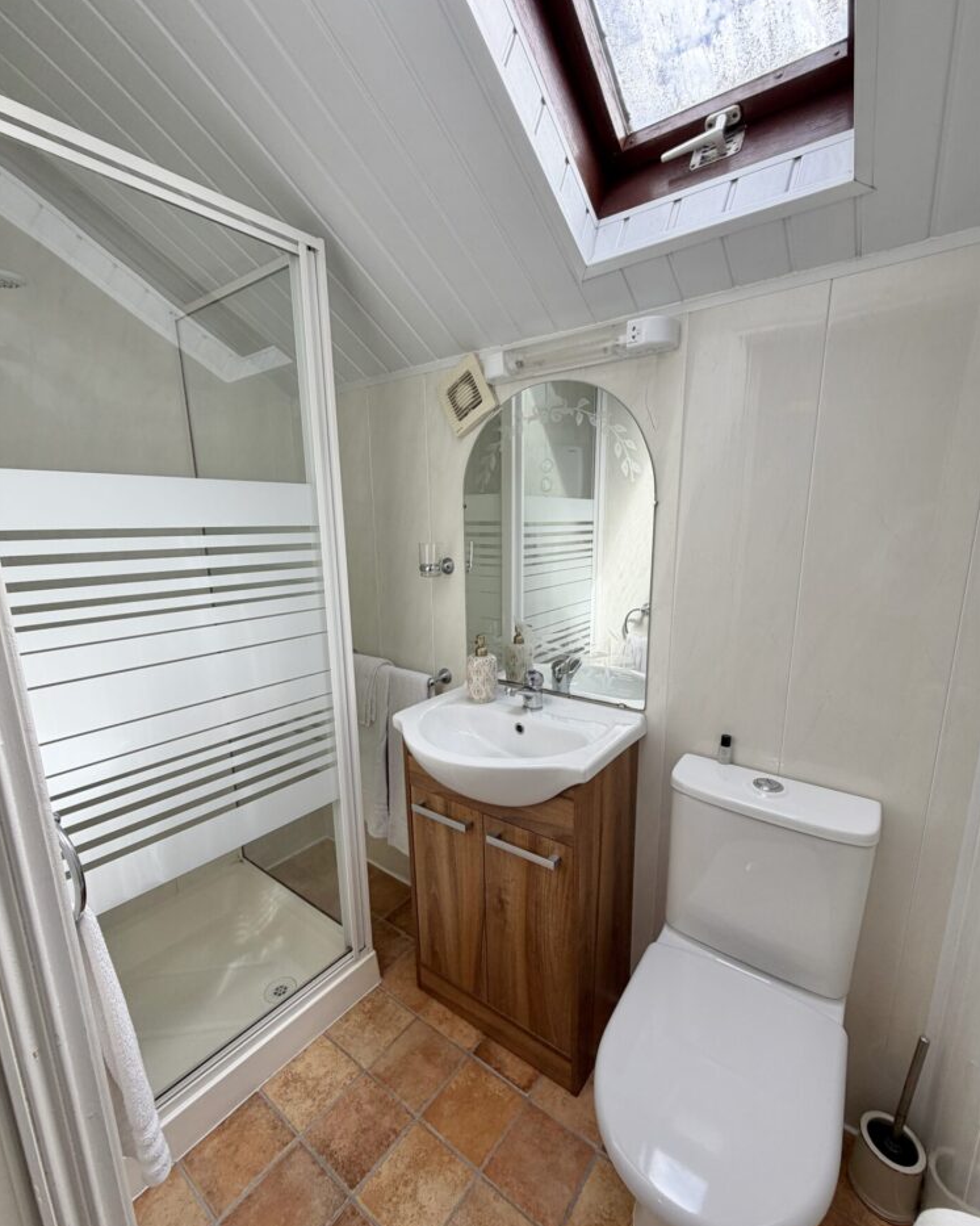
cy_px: 636
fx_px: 544
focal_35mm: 15
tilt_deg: -12.1
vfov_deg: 96.8
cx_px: 501
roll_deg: +0.7
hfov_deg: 84.0
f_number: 2.2
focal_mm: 2.22
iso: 40
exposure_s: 1/202
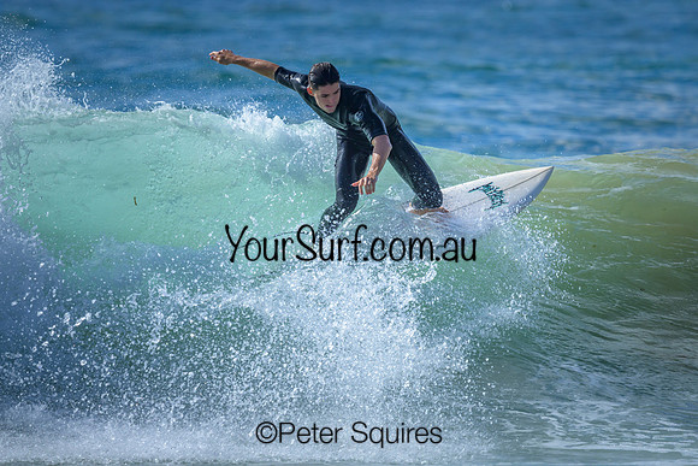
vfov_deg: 1.3
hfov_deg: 1.9
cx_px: 368
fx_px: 21313
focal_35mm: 1099
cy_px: 224
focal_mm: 800
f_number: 6.3
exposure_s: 1/2000
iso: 200
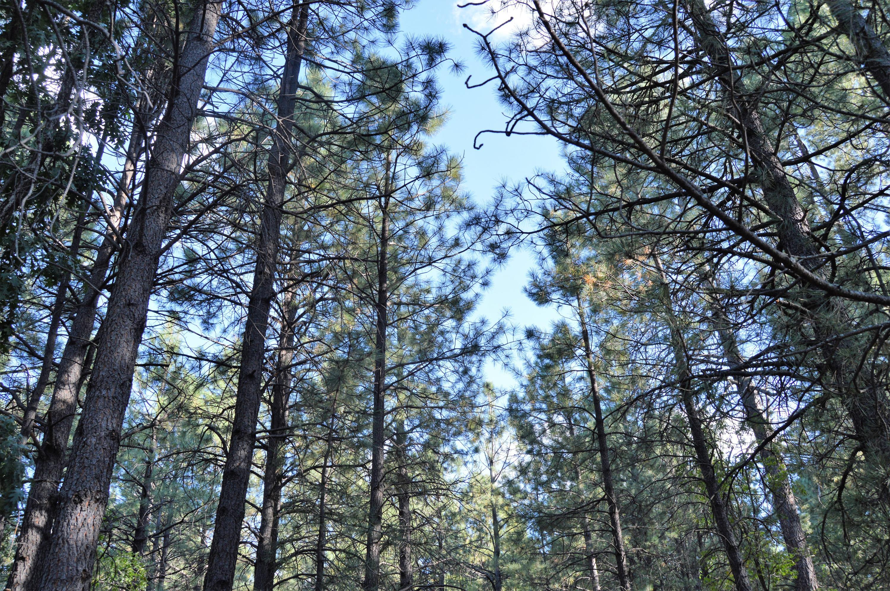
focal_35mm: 27
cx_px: 445
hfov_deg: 67.4
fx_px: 667
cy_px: 296
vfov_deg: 47.8
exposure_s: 1/125
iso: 220
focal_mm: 18
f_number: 5.6
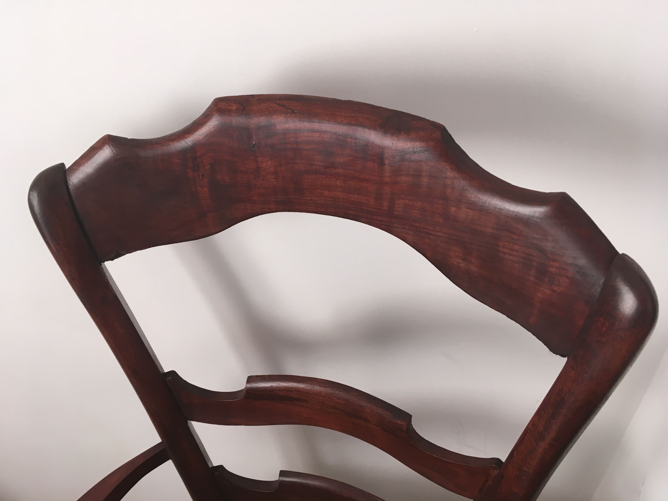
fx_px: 560
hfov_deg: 61.7
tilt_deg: -43.7
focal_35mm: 29
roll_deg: +6.8
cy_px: 250
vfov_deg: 48.2
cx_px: 334
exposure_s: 1/33
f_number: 2.2
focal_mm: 4.15
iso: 32
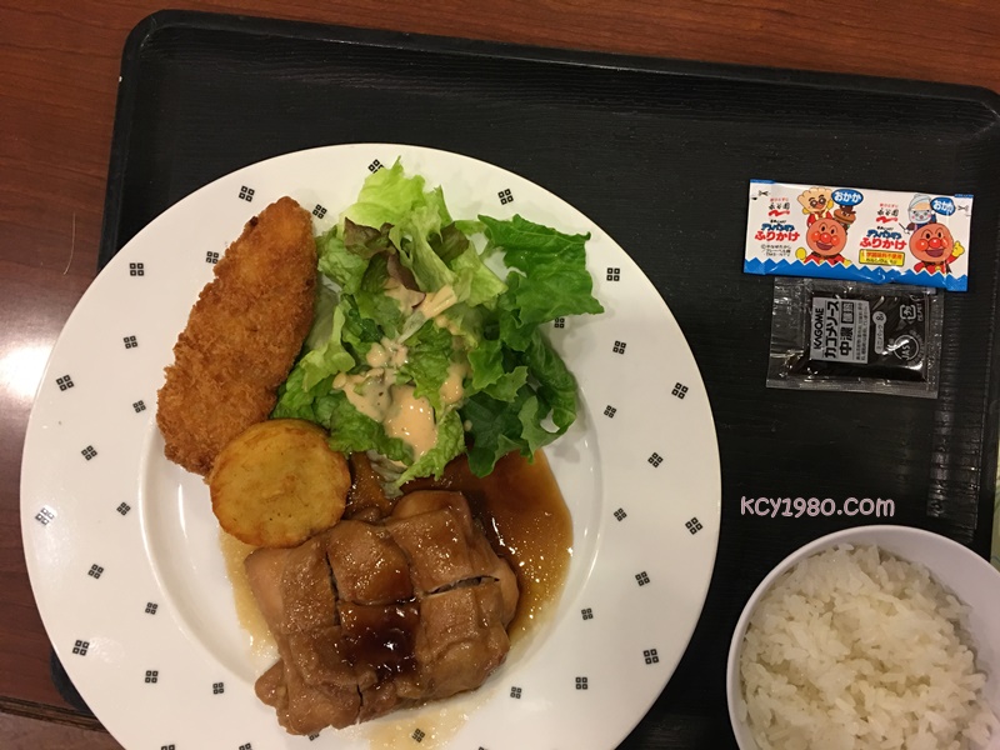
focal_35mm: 29
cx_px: 500
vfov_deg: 48.2
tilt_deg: -87.4
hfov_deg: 61.7
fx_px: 838
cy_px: 375
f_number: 2.2
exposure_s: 1/8
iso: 80
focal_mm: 4.15
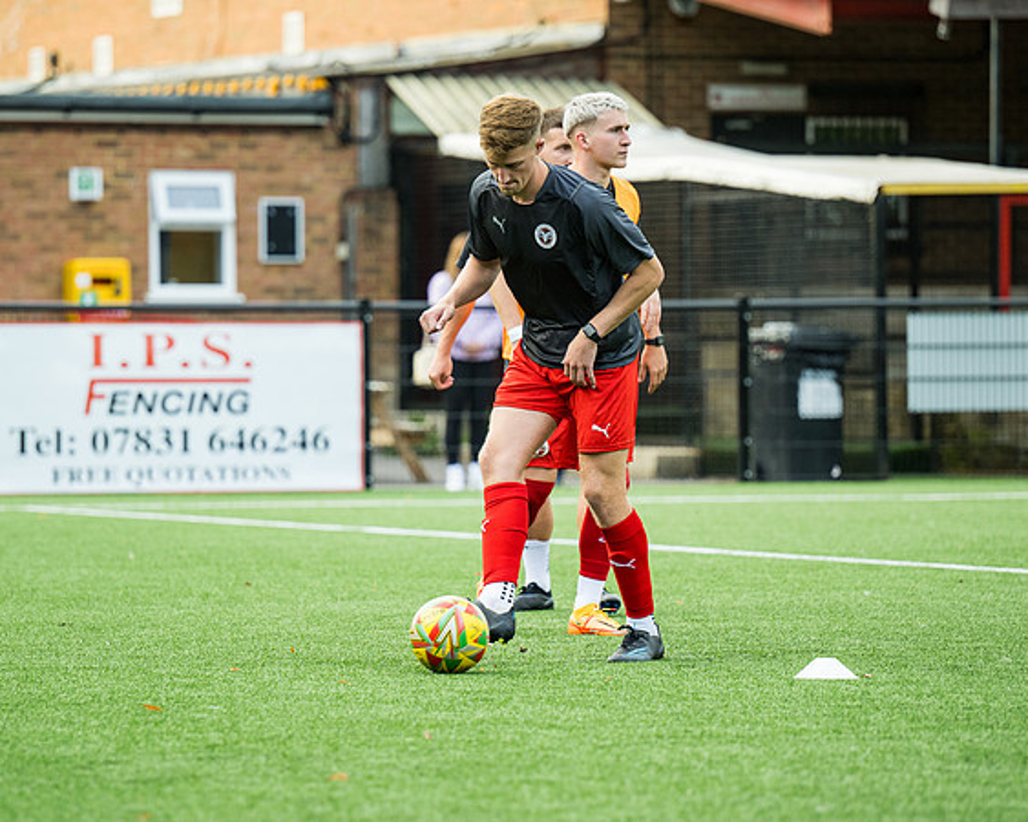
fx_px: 6936
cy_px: 454
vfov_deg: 6.8
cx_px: 469
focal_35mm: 228
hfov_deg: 8.5
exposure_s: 1/640
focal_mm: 145
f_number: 2.8
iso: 400
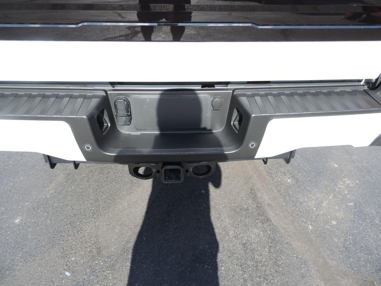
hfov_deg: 71.6
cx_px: 190
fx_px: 264
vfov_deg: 56.8
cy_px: 143
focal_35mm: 24
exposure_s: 1/320
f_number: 3
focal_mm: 4.3
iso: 80
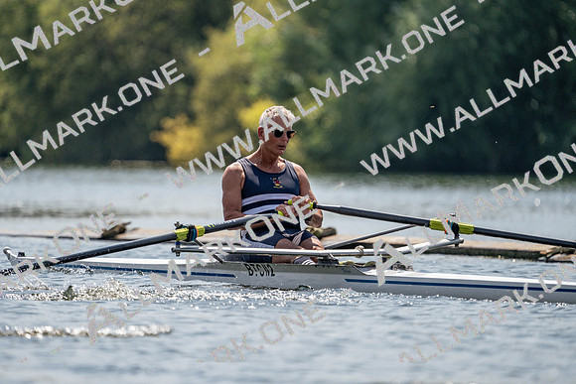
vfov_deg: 2.3
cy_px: 192
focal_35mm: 600
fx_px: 9602
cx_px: 288
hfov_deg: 3.4
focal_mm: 600
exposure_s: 1/1600
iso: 200
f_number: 6.3
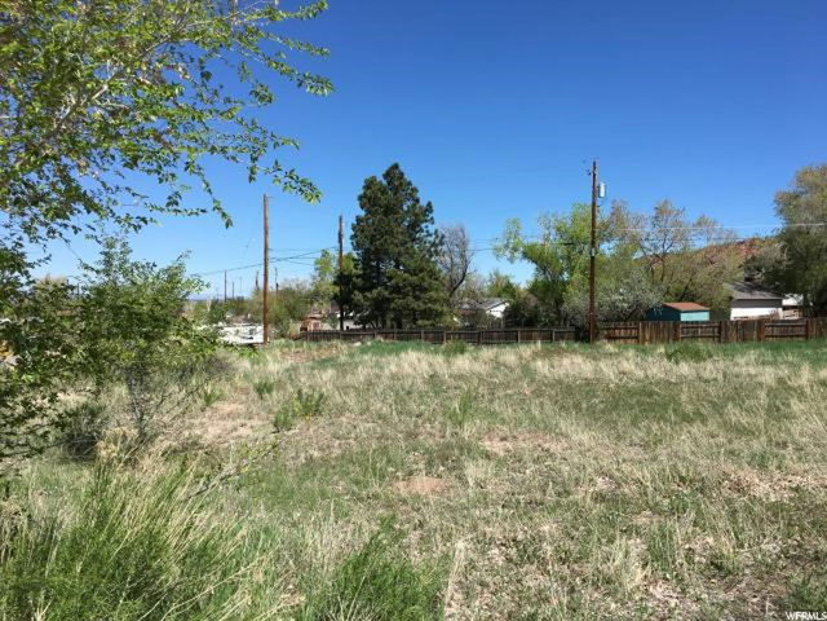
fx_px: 693
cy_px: 310
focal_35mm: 29
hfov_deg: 61.7
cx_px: 414
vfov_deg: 48.2
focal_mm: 4.15
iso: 25
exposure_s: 1/1748
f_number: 2.2
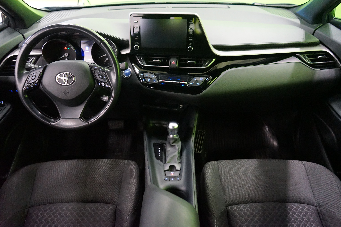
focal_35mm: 28
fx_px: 265
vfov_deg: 46.4
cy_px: 114
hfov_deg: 65.5
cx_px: 170
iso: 6400
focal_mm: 28
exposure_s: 1/15
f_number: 3.5
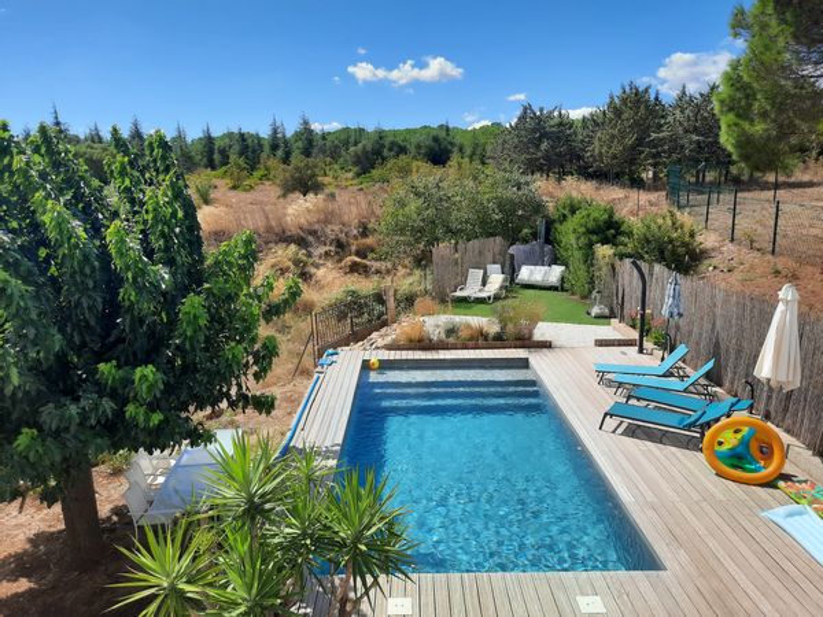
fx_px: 594
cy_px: 308
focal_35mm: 25
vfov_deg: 54.9
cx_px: 412
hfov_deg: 69.4
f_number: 2
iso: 32
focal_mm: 4.6
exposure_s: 1/1299
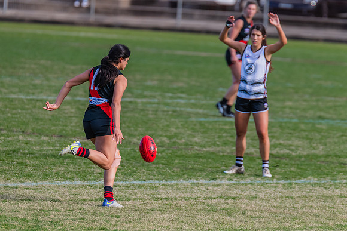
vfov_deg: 2.3
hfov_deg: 3.4
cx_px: 135
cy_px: 107
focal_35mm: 608
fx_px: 5861
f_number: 5
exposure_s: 1/2000
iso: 800
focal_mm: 420
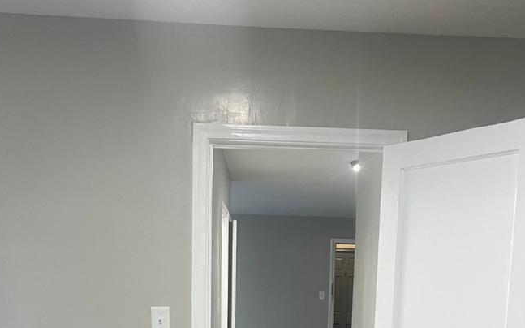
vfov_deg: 25.6
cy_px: 373
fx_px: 658
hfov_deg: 43.4
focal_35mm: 46
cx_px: 291
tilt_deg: -9.2
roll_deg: -0.3
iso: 125
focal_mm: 5.7
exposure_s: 1/60
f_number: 1.5
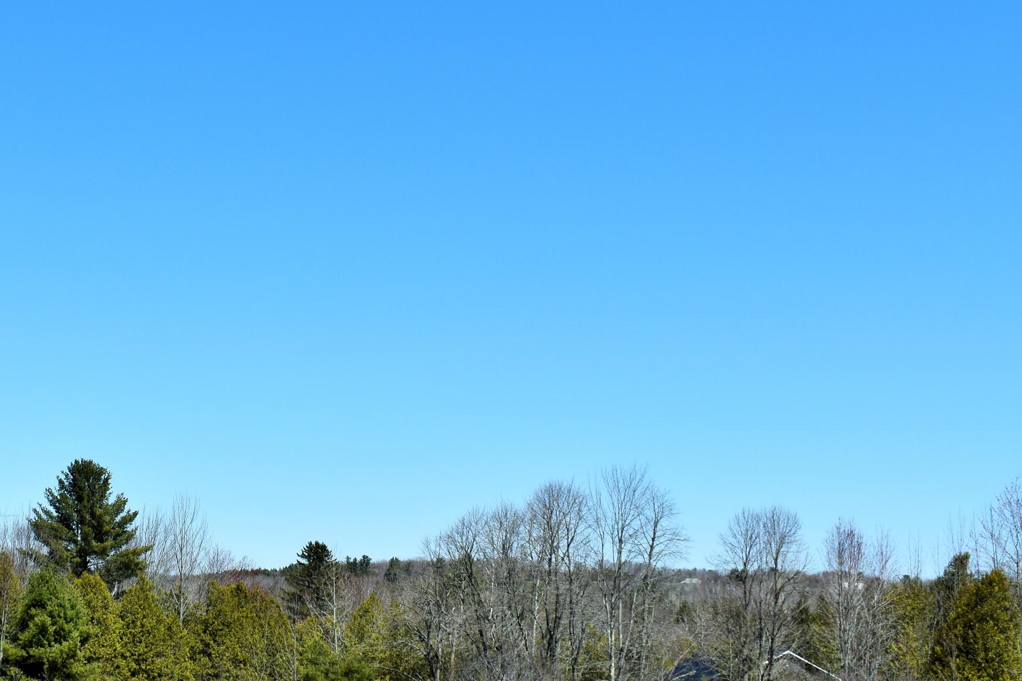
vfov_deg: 21.3
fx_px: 1811
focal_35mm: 64
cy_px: 341
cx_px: 224
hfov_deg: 30.8
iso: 200
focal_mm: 27
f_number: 11
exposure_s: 1/500
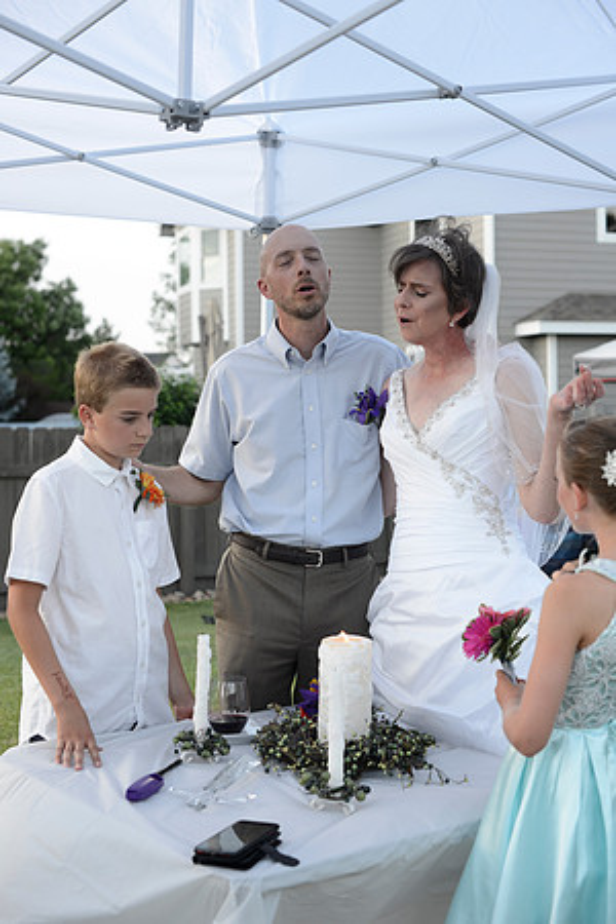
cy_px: 462
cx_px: 308
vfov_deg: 39.6
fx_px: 1283
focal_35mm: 50
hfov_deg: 27.0
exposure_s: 1/200
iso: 200
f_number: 4
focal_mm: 50
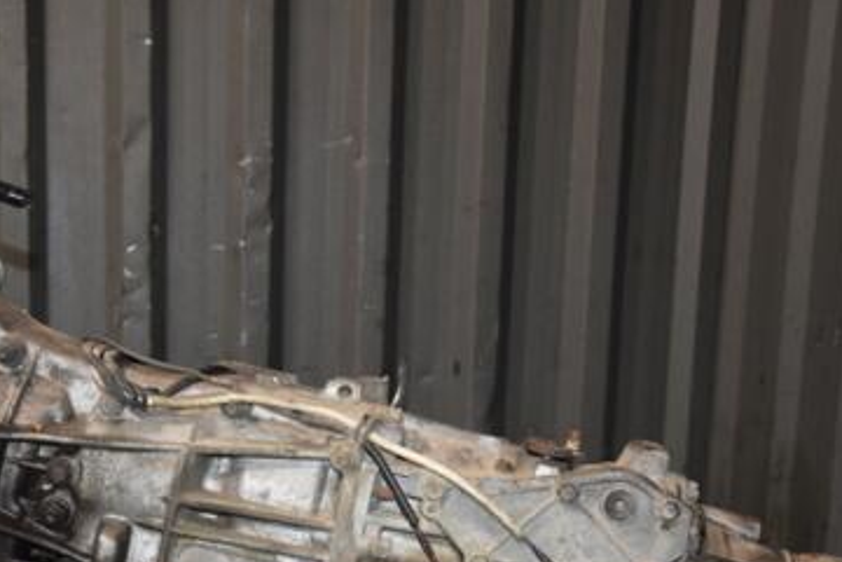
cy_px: 459
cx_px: 246
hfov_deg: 30.6
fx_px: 1520
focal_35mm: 65
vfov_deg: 20.7
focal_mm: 26
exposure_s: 1/60
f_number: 5
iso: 800
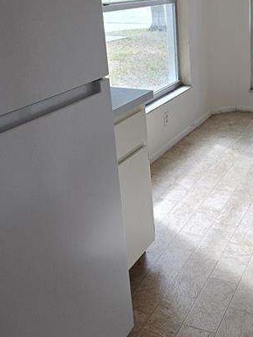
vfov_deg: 46.7
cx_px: 209
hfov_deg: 35.4
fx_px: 380
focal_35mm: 39
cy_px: 99
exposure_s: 1/129
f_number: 2.2
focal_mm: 2.2
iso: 50
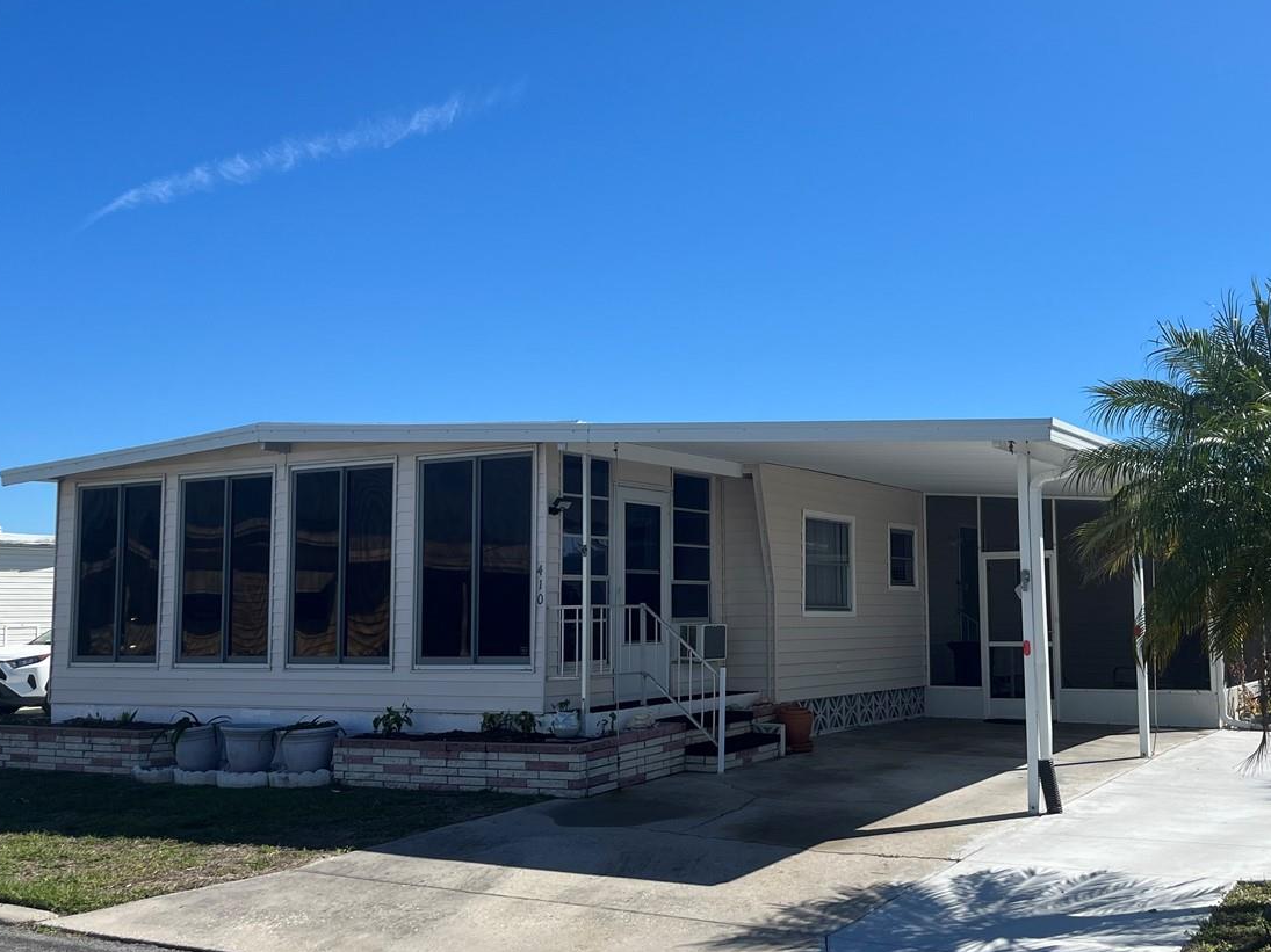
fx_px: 1395
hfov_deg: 48.6
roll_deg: +1.3
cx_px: 781
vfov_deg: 37.7
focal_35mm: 38
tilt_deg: +7.7
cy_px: 482
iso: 50
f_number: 1.6
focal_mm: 5.1
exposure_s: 1/3876
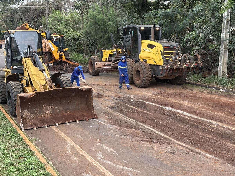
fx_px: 353
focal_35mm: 52
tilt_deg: -12.3
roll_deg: +0.3
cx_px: 118
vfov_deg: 28.0
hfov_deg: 36.8
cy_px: 88
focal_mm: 5.96
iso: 32
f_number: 1.6
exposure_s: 1/121
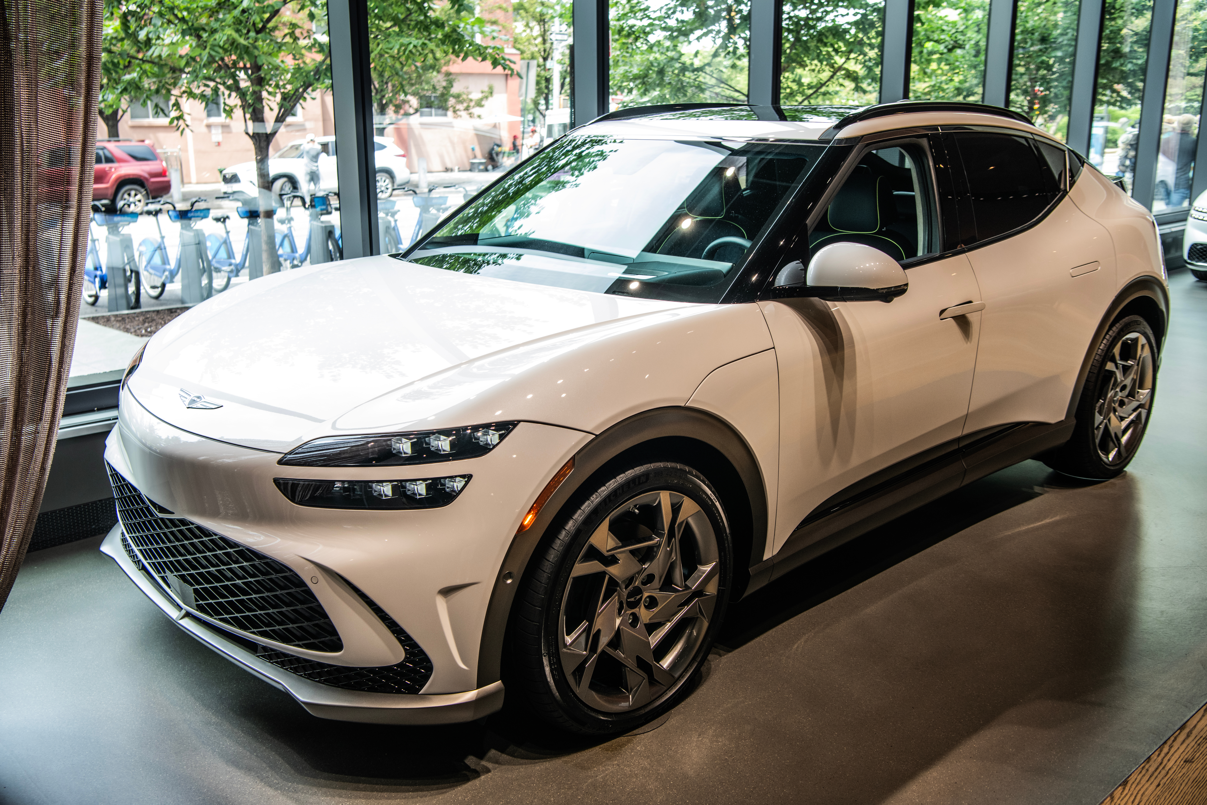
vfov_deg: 38.9
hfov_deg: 55.8
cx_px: 604
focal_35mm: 34
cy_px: 402
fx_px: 1140
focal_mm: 34
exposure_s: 1/100
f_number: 4.5
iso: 400
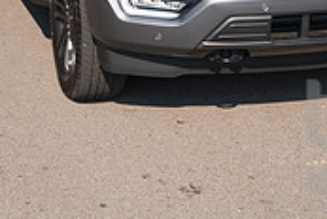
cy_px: -118
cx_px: 96
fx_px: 974
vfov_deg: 12.2
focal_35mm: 107
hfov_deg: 19.0
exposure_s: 1/800
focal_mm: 32
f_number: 6.3
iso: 320
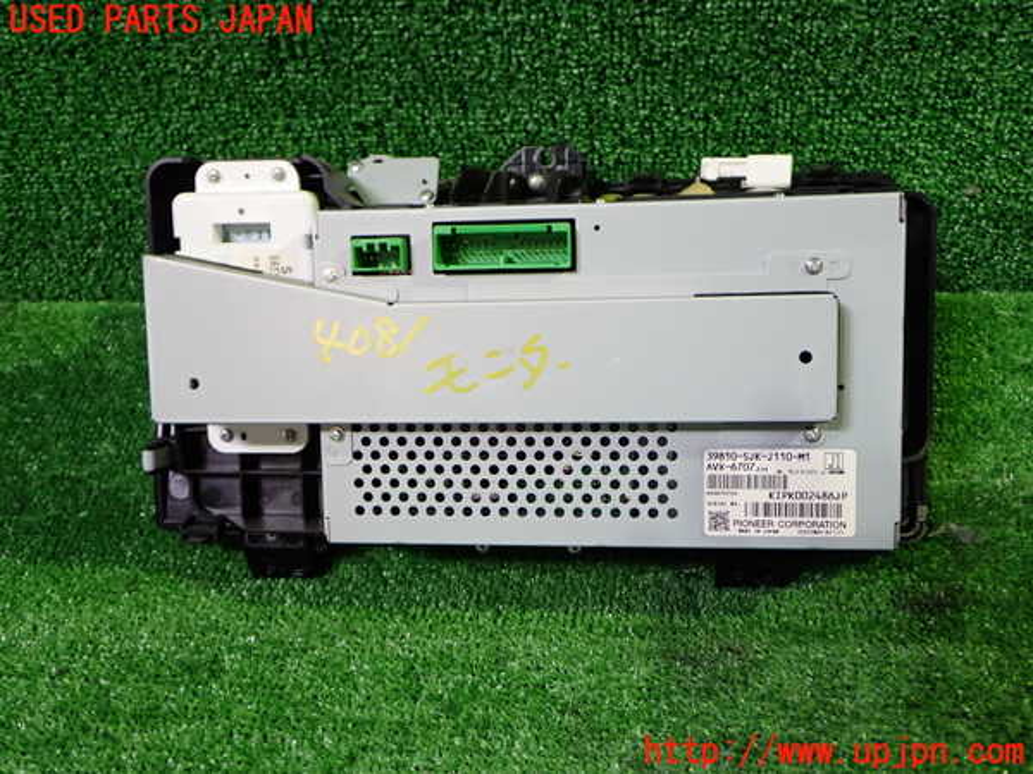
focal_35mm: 32
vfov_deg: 44.2
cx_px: 516
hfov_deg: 56.8
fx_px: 955
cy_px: 387
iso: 250
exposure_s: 1/30
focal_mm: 5.79
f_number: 2.4
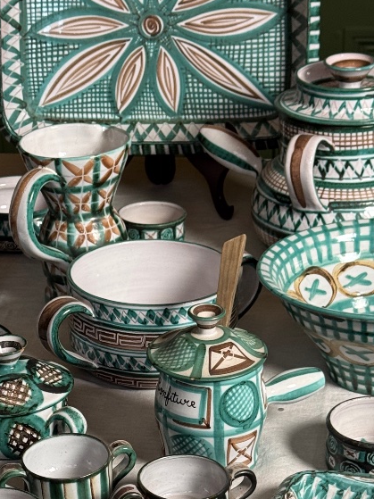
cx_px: 170
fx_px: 1484
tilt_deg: -29.2
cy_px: 399
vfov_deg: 18.9
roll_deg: +2.5
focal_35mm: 103
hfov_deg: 14.4
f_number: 1.78
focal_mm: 6.76
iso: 80
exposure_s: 1/50
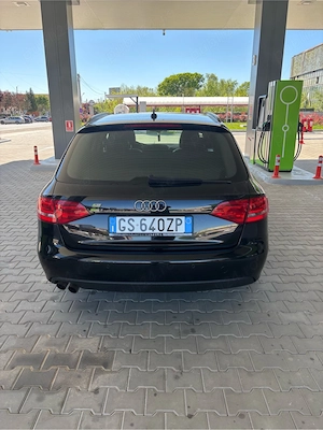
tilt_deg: -16.9
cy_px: 215
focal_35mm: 26
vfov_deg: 67.3
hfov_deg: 53.1
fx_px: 323
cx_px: 162
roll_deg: -0.2
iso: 50
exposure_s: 1/539
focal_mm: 5.96
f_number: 1.6
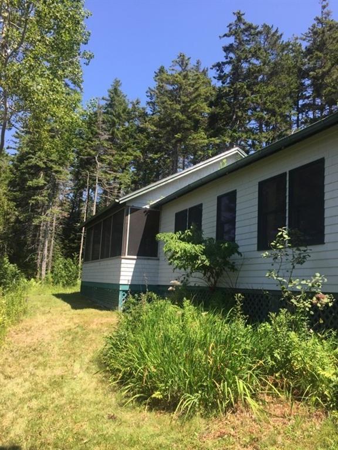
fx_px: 378
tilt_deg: +9.4
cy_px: 225
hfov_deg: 48.2
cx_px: 169
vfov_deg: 61.7
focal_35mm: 29
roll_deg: -3.4
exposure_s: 1/746
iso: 32
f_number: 2.2
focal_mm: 4.15
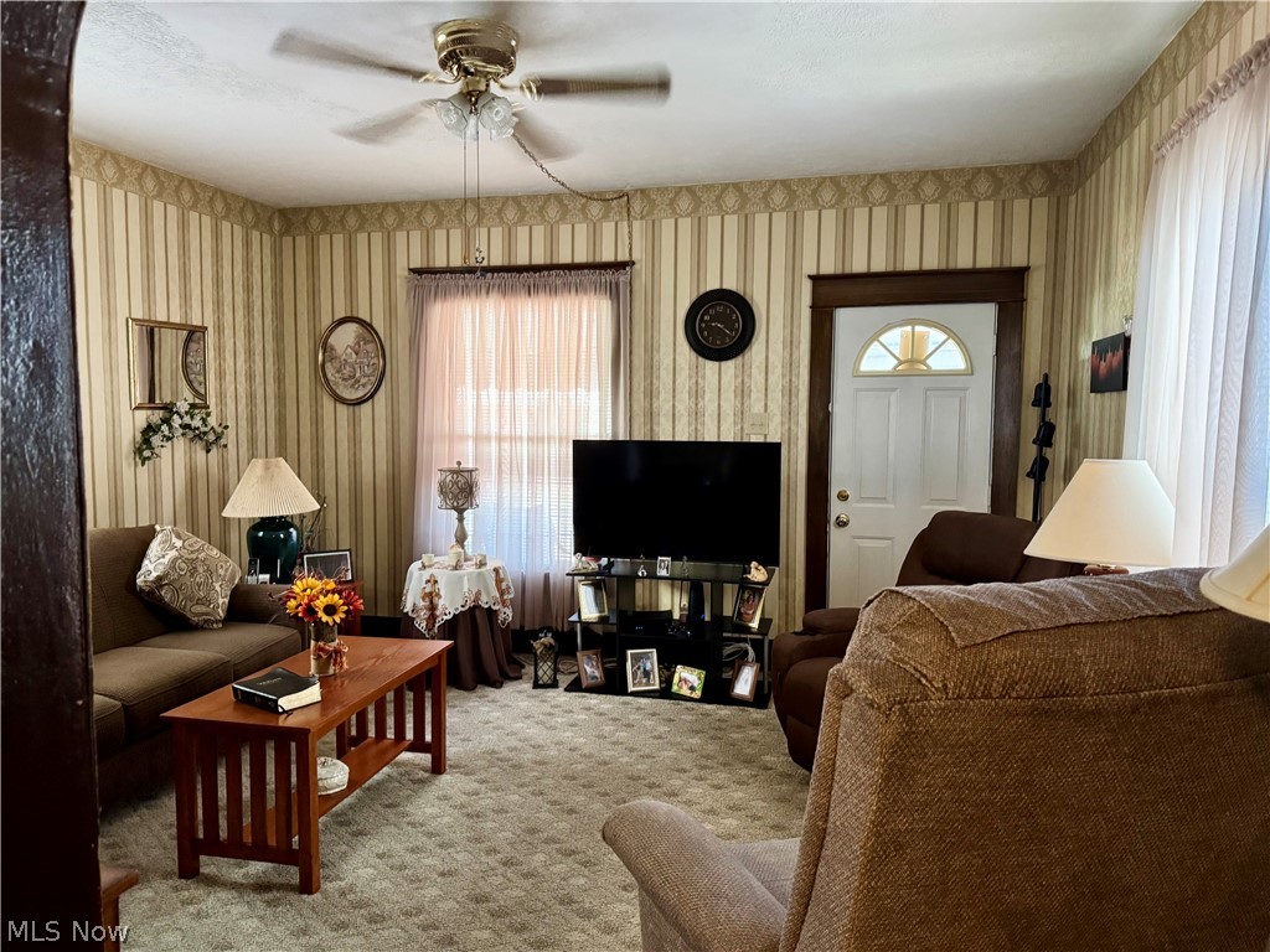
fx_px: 881
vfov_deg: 56.8
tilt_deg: -5.0
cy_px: 476
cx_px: 635
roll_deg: -0.5
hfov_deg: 71.6
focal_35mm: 24
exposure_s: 1/40
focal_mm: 6.76
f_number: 1.78
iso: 800
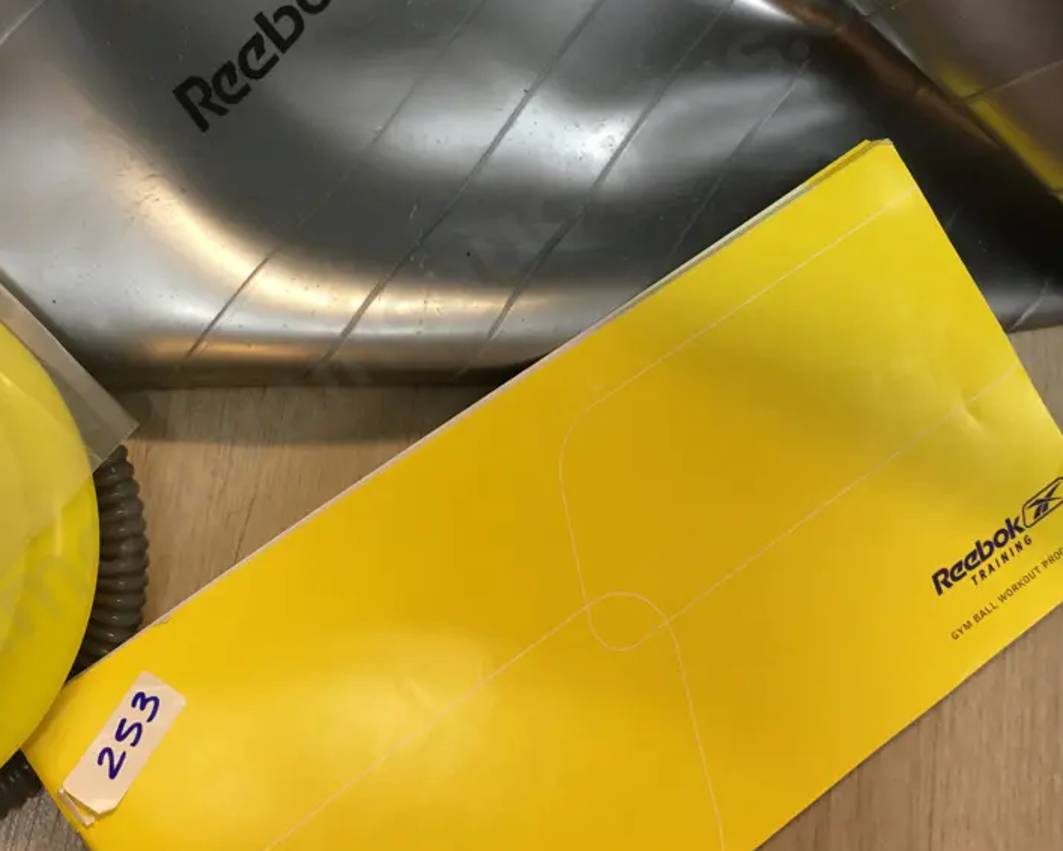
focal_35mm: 41
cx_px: 394
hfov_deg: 44.4
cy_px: 329
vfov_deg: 36.3
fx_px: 1290
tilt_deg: -73.4
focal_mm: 4.15
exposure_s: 1/17
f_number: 2.2
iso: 40
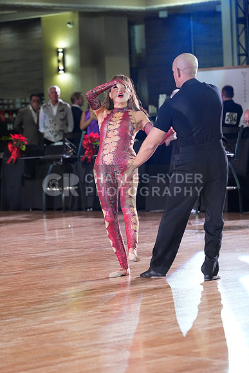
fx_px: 1503
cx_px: 124
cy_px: 186
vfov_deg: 14.2
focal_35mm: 145
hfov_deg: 9.5
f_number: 4.5
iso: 6400
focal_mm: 145
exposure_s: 1/400
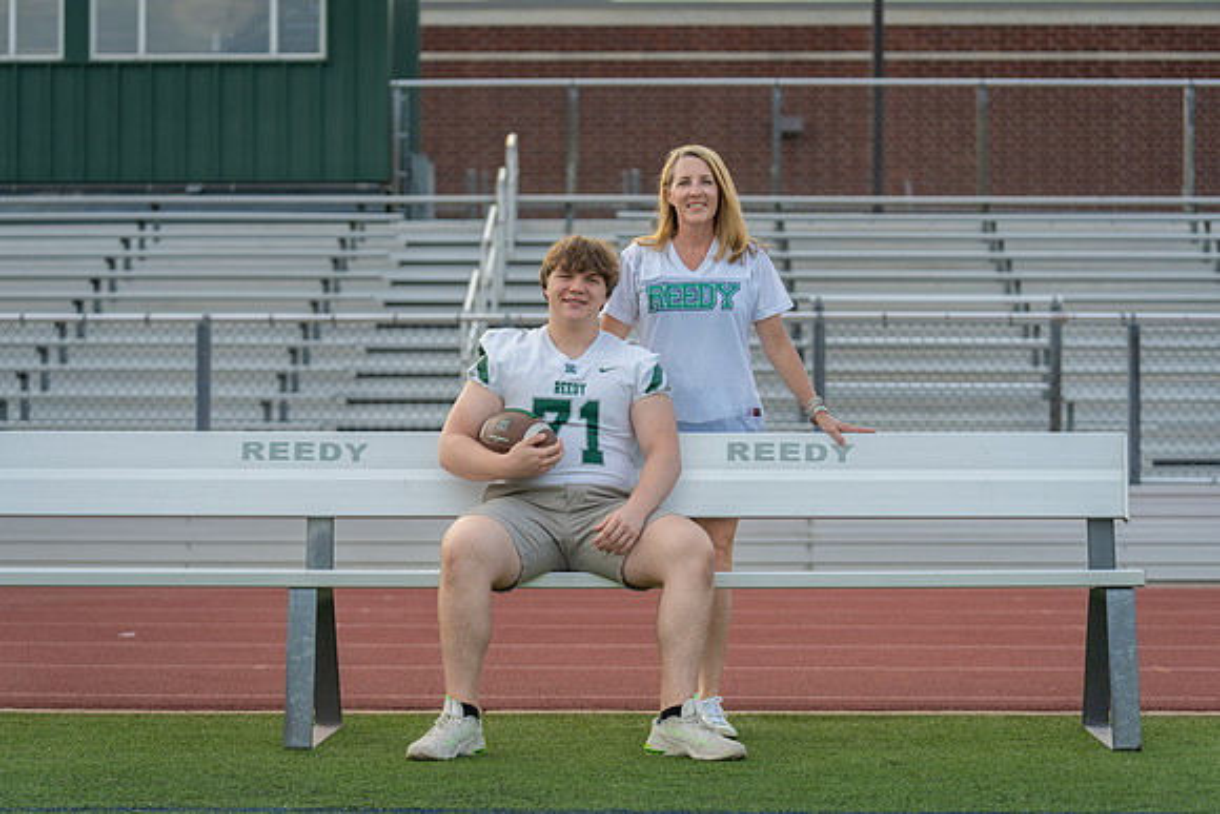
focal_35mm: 81
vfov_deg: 16.9
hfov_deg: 25.2
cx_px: 610
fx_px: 2733
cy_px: 407
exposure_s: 1/500
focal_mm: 80
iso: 100
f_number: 2.8
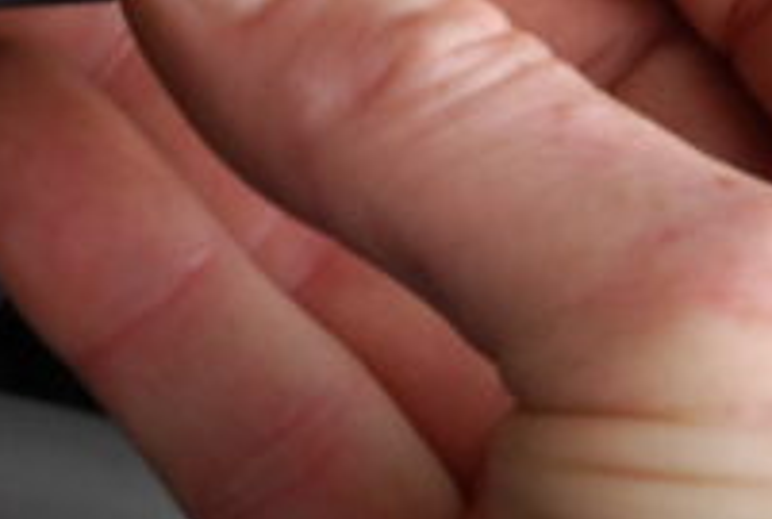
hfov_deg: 4.7
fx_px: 9199
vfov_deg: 3.2
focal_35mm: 428
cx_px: -780
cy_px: -315
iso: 500
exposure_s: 1/125
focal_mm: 56
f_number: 10
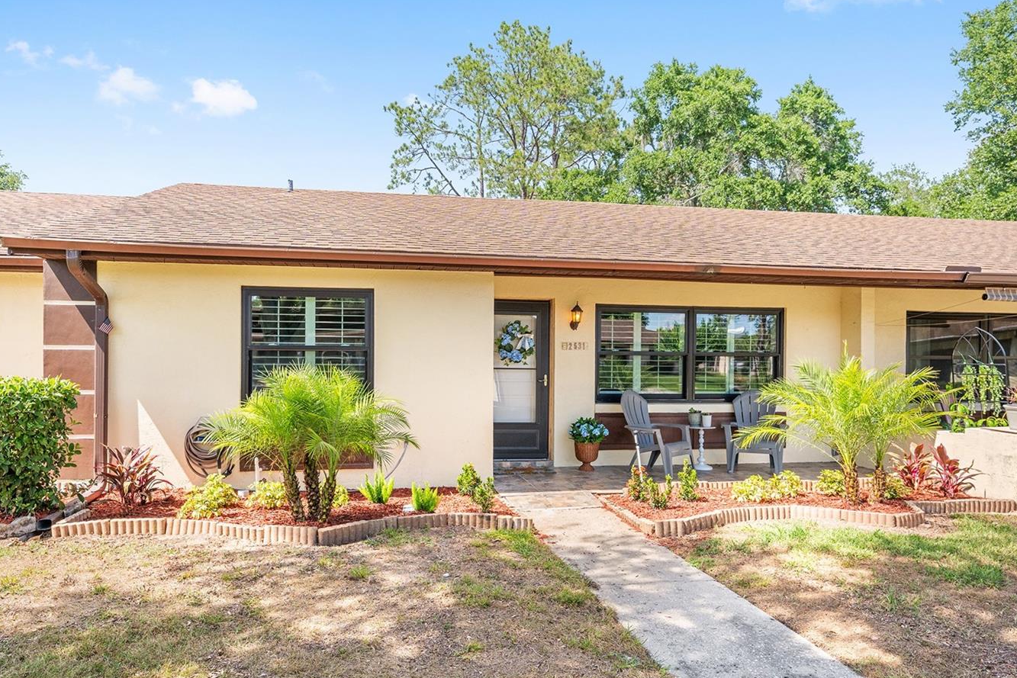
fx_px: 678
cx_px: 482
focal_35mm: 24
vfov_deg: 53.1
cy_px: 367
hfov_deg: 73.7
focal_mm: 20
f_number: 6.3
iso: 200
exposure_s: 1/400
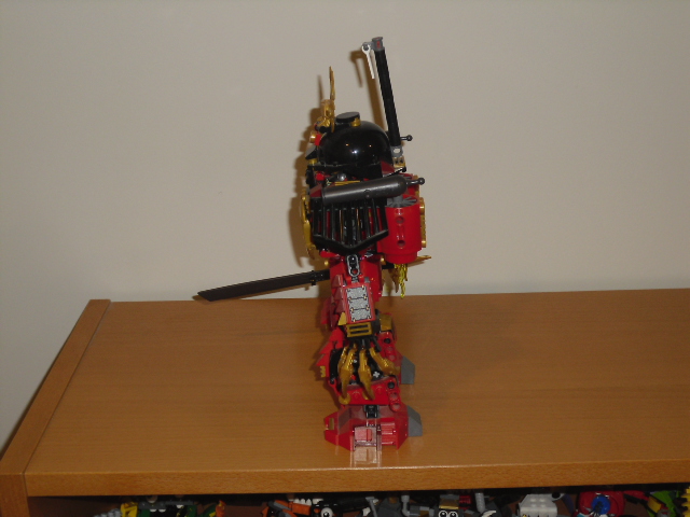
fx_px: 1056
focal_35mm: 53
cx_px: 345
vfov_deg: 27.5
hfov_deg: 36.2
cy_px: 258
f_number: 3.8
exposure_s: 1/60
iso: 200
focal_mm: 9.4
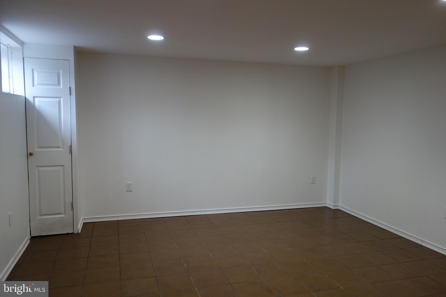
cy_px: 148
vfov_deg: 46.4
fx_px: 347
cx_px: 223
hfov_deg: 65.5
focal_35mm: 28
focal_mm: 10.4
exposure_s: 1/30
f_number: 1.8
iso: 125
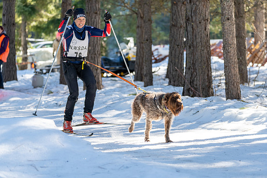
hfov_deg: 14.2
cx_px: 134
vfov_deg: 9.5
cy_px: 89
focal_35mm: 145
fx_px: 1076
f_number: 5.6
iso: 1000
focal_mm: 145
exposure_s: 1/640
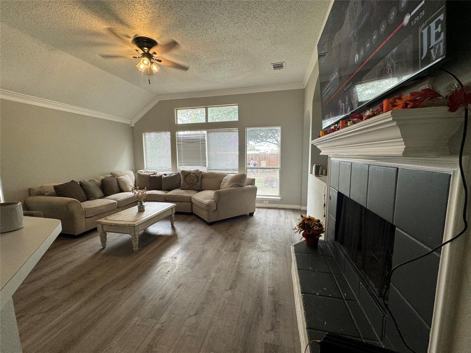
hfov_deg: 102.1
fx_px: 190
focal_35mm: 14
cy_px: 176
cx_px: 236
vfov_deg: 85.7
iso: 125
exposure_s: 1/99
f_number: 2.2
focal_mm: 2.22
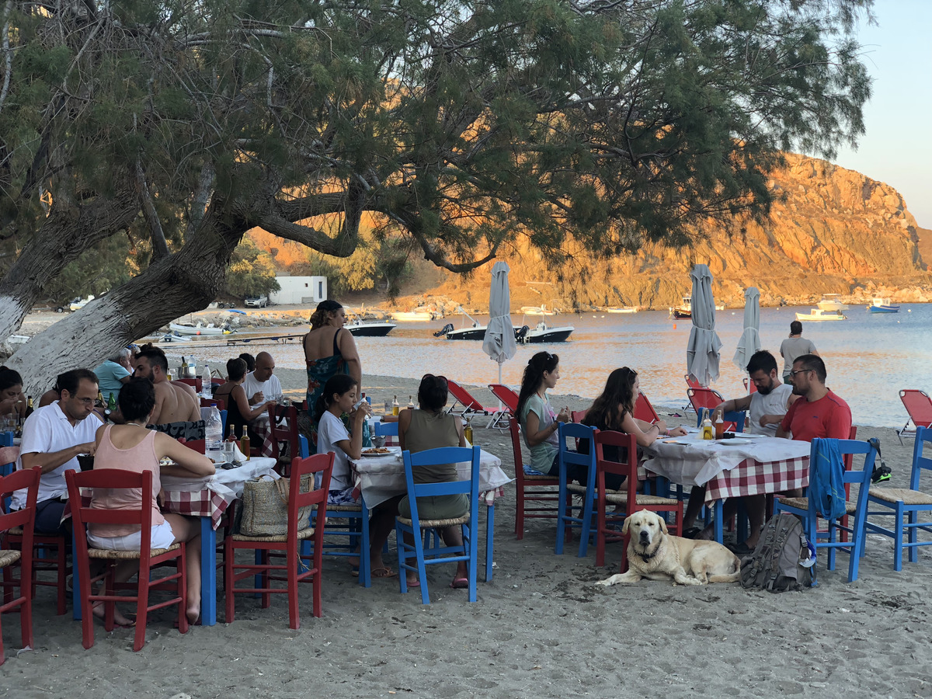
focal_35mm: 52
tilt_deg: -1.2
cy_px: 350
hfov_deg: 36.8
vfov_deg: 28.0
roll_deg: +2.1
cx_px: 466
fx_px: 1400
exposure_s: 1/120
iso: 32
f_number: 2.4
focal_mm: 6
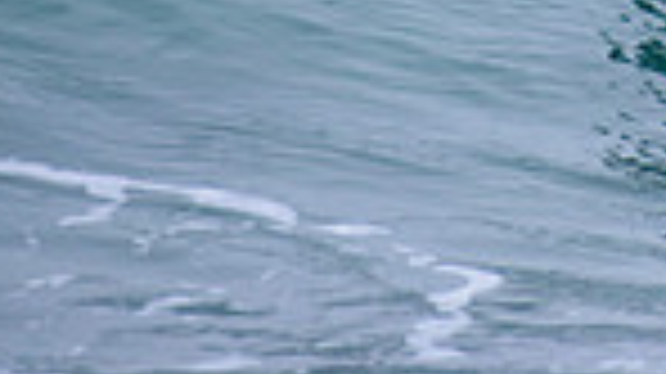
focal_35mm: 2512
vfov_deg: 0.5
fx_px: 44329
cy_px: -416
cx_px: 997
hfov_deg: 0.9
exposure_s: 1/2000
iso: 220
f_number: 5.6
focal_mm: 500
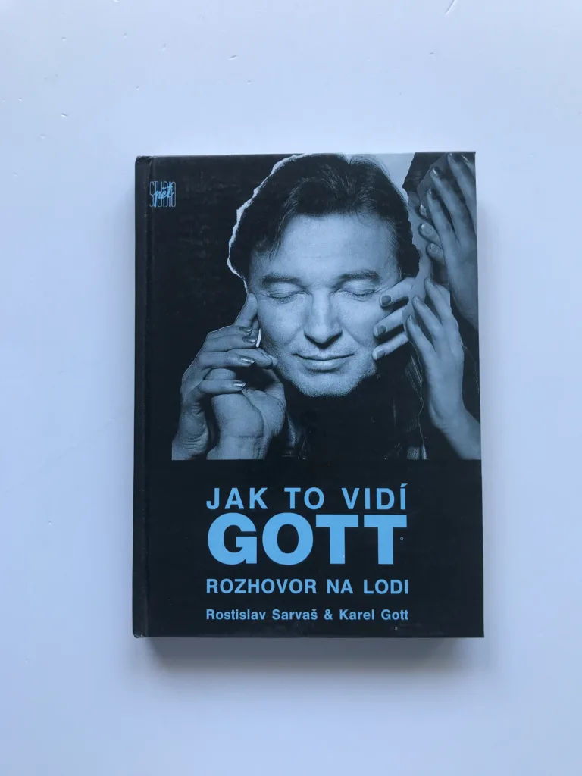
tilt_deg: -86.9
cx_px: 291
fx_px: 628
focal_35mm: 28
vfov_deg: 63.4
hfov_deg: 49.7
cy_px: 388
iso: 32
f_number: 1.8
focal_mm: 3.99
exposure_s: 1/50
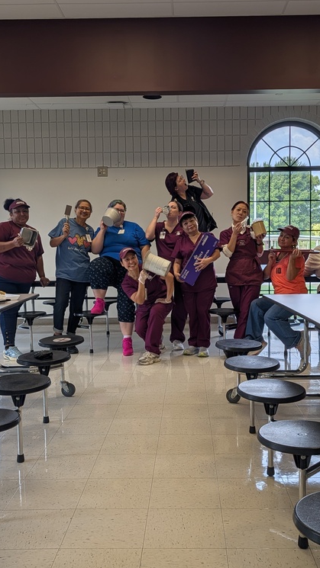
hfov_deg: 32.8
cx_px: 189
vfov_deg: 55.3
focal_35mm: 36
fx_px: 543
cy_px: 287
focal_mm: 6.9
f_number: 1.68
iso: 20
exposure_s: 1/773
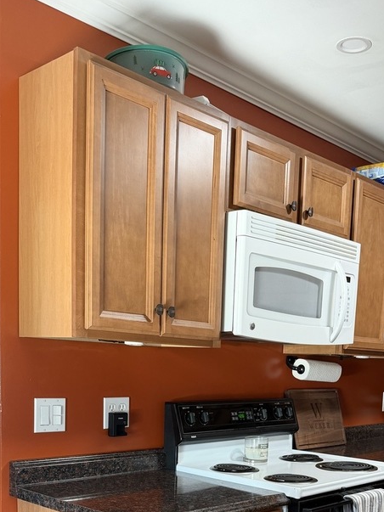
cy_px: 441
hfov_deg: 33.5
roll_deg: -2.0
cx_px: 216
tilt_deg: -6.9
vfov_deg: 41.1
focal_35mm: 43
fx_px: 636
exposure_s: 1/60
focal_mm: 6.76
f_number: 1.78
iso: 250
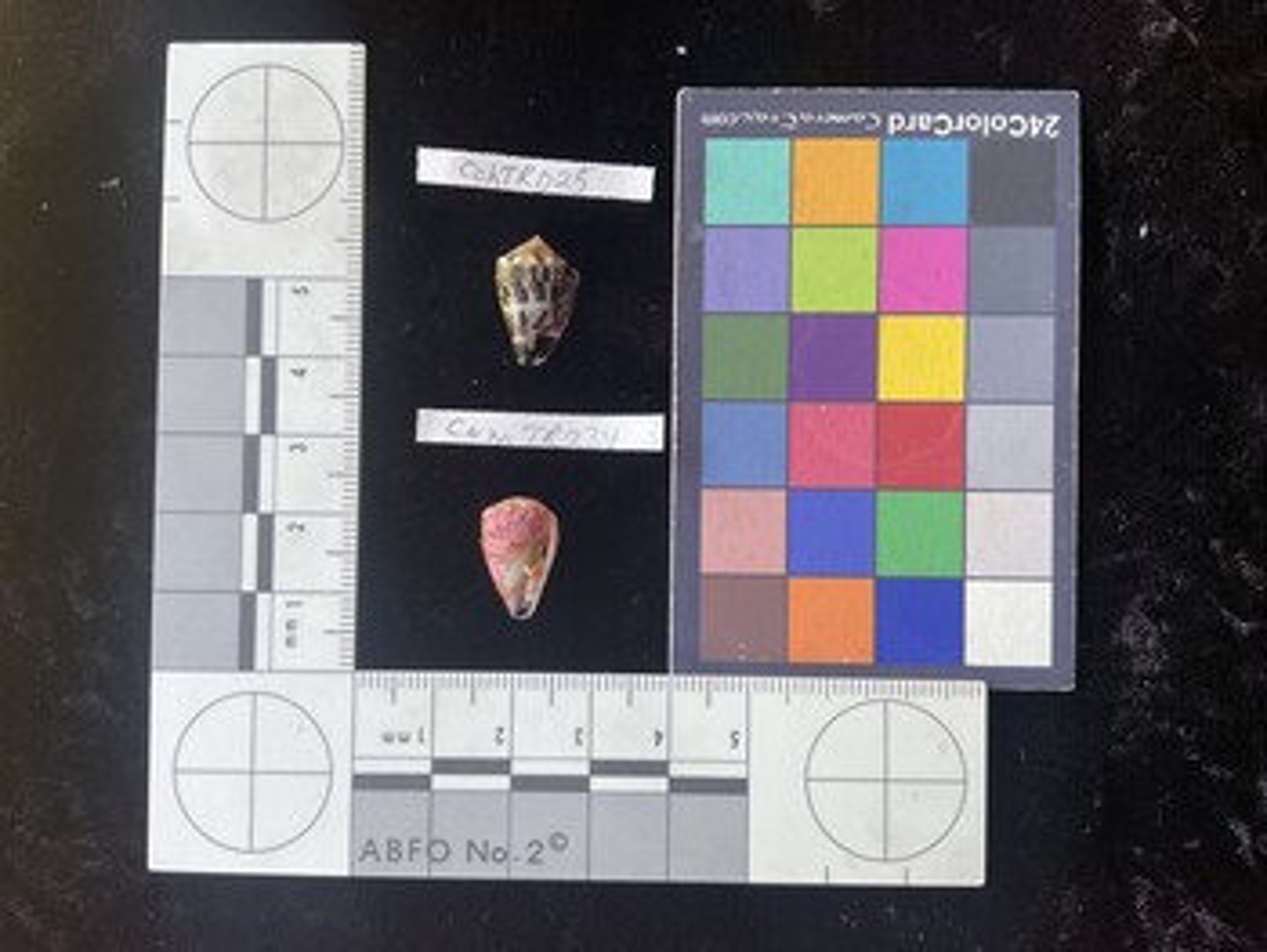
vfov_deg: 48.3
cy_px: 476
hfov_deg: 61.6
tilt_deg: -88.4
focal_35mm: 29
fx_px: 1062
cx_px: 634
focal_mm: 3
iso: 64
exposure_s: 1/60
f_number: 1.8
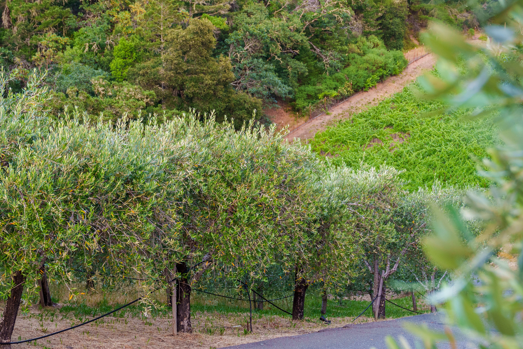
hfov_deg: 29.2
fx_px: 1002
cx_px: 229
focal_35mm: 69
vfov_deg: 19.7
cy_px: 182
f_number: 4
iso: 400
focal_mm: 38
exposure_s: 1/125
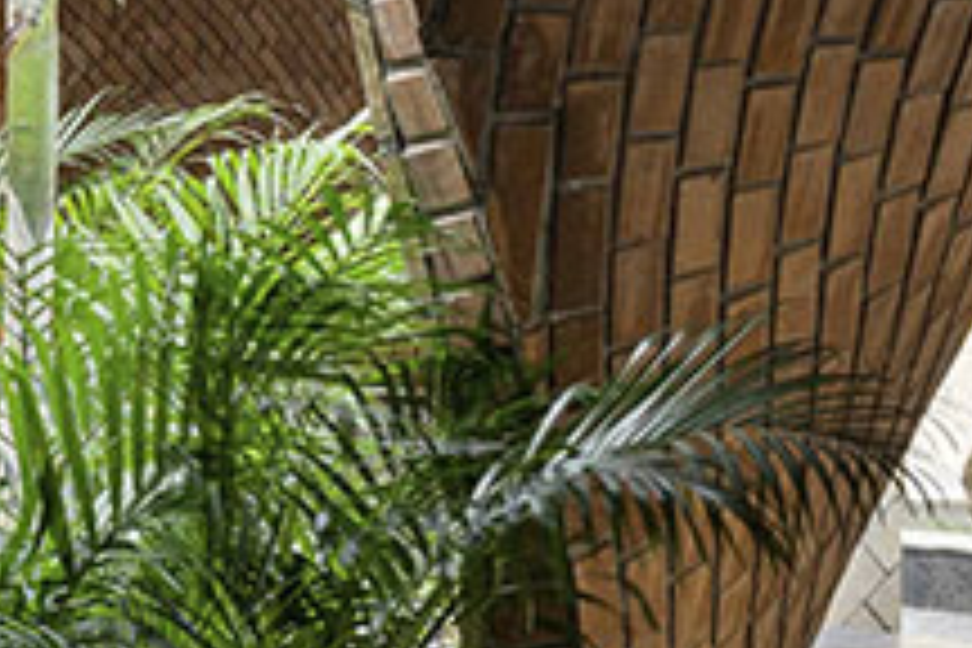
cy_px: 198
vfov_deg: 5.1
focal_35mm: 267
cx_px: -1044
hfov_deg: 7.4
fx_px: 7208
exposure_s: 1/6
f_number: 8
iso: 125
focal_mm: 34
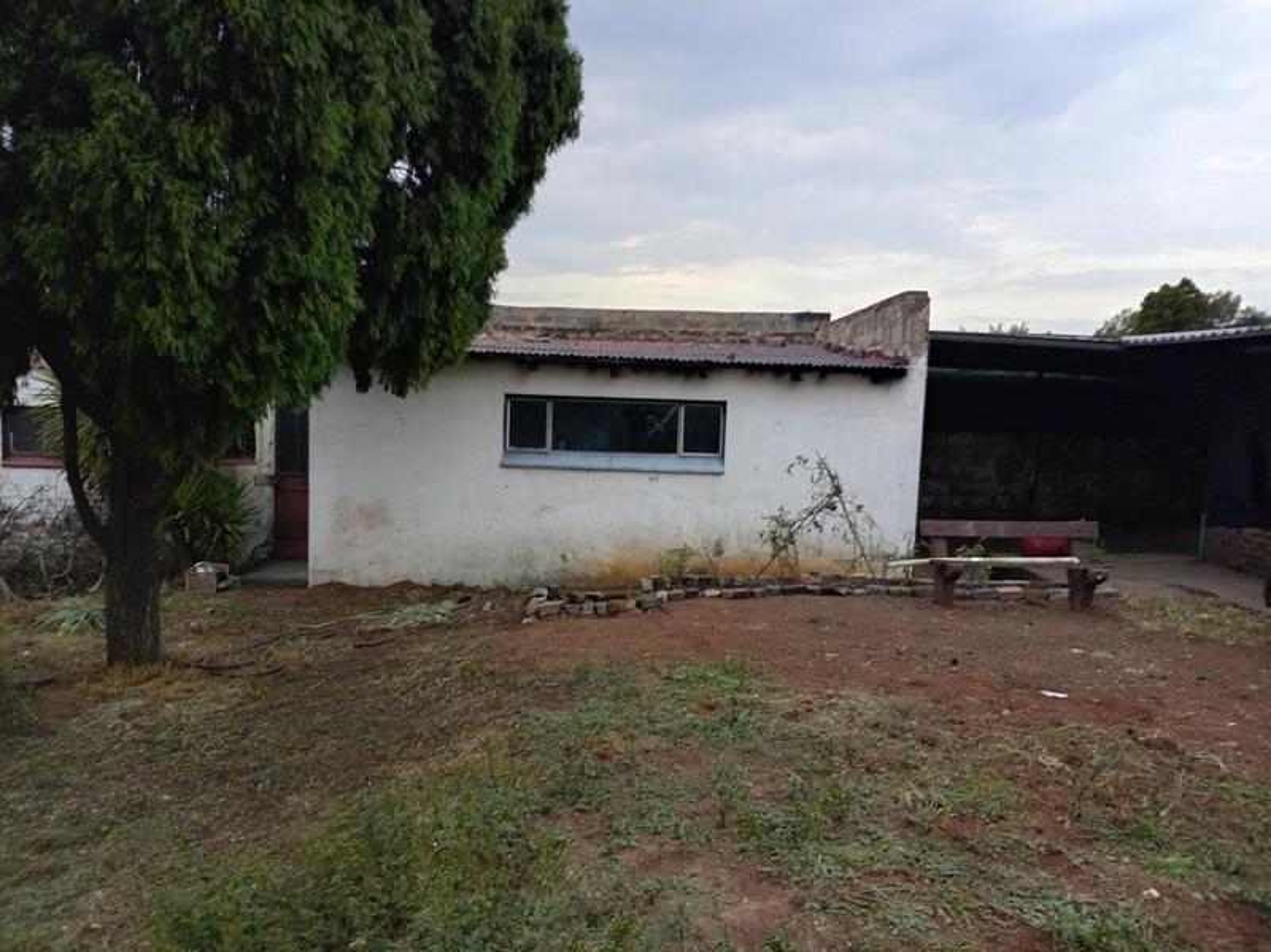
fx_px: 917
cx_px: 636
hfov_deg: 69.4
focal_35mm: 25
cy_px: 476
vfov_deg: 54.8
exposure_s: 1/50
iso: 140
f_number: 1.8
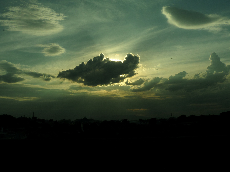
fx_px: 272
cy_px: 86
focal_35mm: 41
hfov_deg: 45.8
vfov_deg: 35.1
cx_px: 115
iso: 100
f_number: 4
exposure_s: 1/1000
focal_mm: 6.8
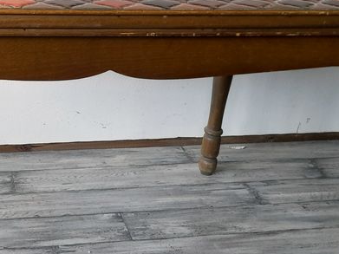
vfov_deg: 22.9
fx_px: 627
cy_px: 100
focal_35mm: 64
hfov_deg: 29.5
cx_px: 59
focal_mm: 4.6
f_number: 2
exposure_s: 1/50
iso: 64
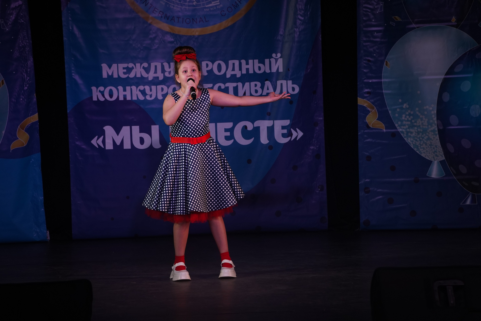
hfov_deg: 12.9
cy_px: 160
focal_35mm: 159
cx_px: 240
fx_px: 2124
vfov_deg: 8.6
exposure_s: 1/400
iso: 2000
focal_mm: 159
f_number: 5.6
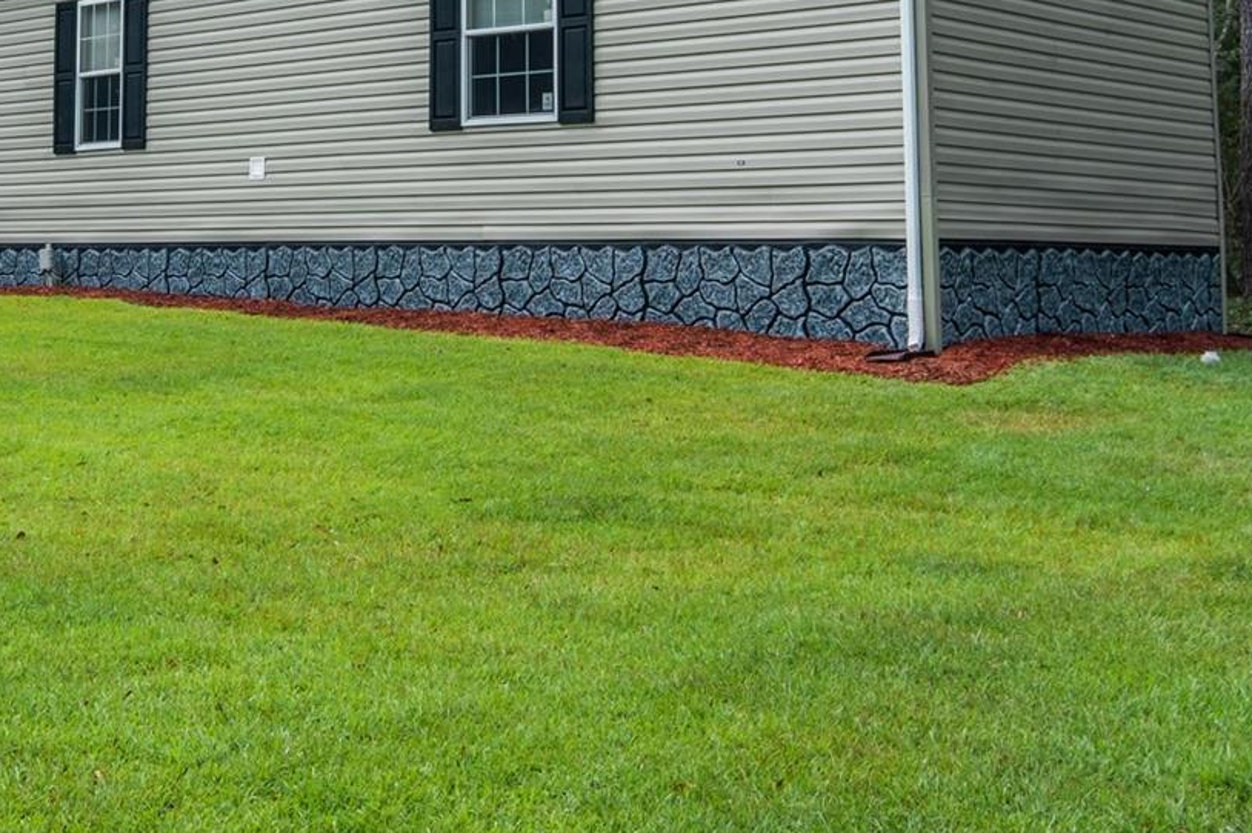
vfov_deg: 22.2
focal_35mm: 59
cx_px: 312
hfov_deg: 33.3
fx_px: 2051
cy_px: 18
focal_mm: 20
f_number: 8
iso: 800
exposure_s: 1/2500
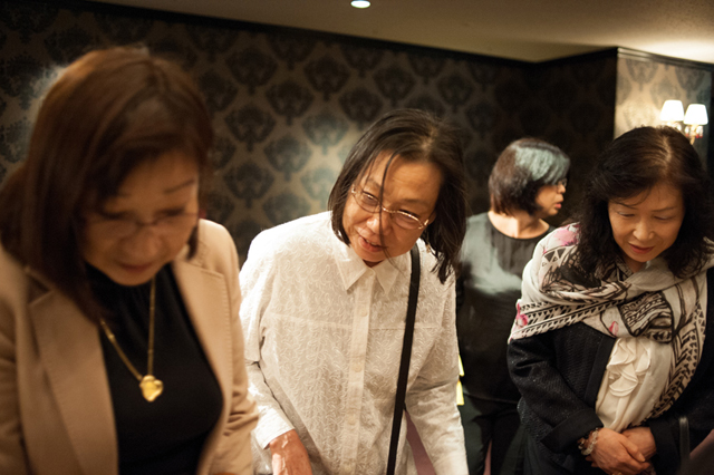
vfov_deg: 37.8
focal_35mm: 35
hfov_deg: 54.5
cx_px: 357
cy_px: 238
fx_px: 694
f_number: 2.8
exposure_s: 1/100
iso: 3200
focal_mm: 35
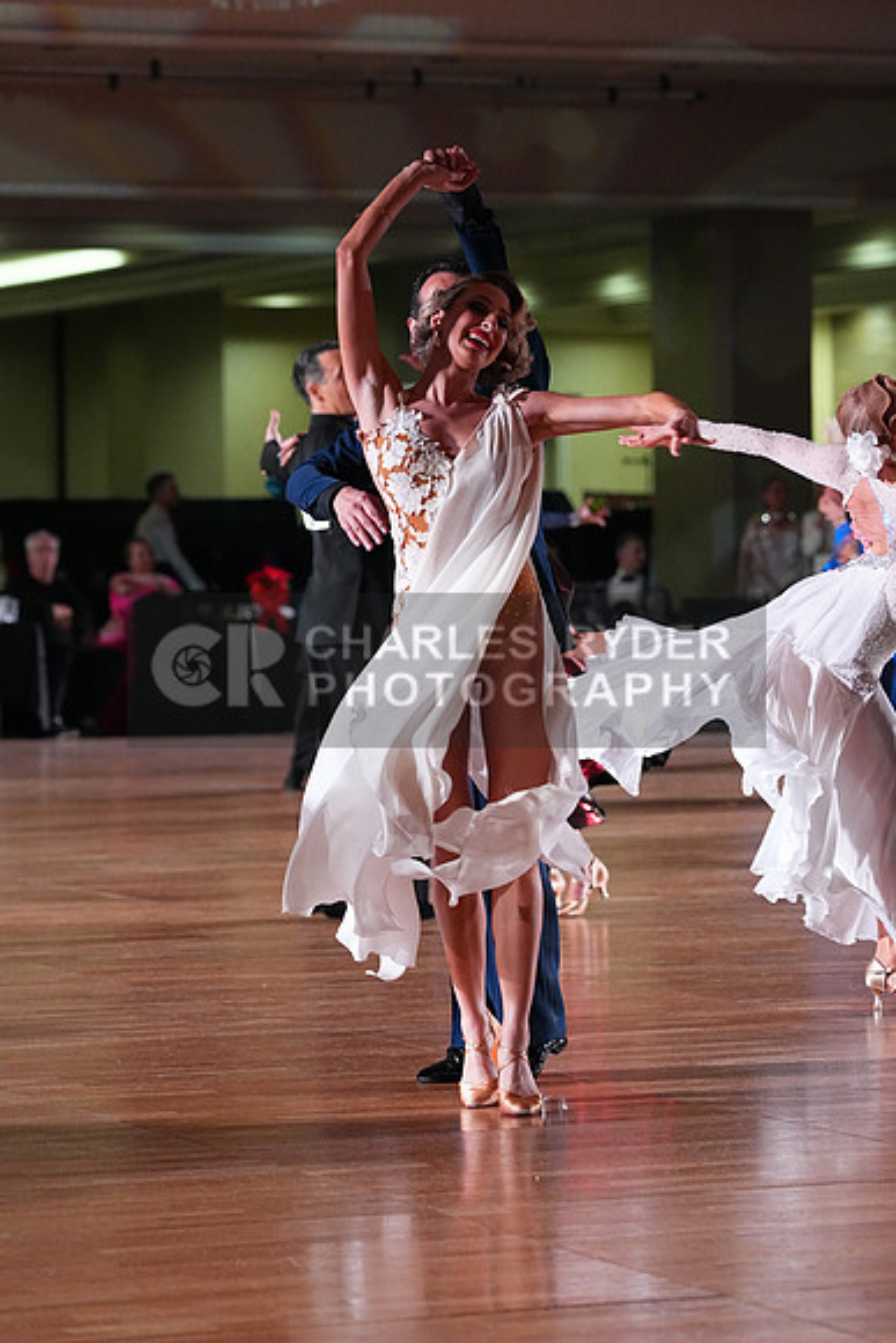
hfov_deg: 9.9
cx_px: 448
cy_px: 672
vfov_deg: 14.9
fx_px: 5149
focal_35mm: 138
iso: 8000
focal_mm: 138
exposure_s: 1/400
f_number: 5
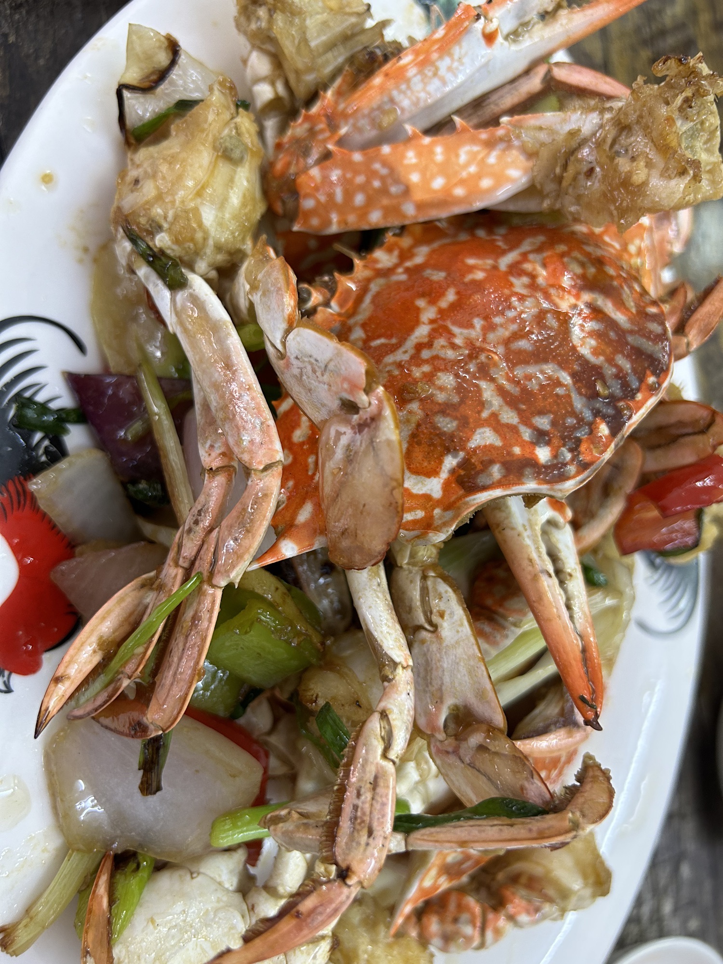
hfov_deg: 53.1
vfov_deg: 67.3
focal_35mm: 26
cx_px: 362
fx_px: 724
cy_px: 482
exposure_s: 1/50
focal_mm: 5.7
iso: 125
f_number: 1.5
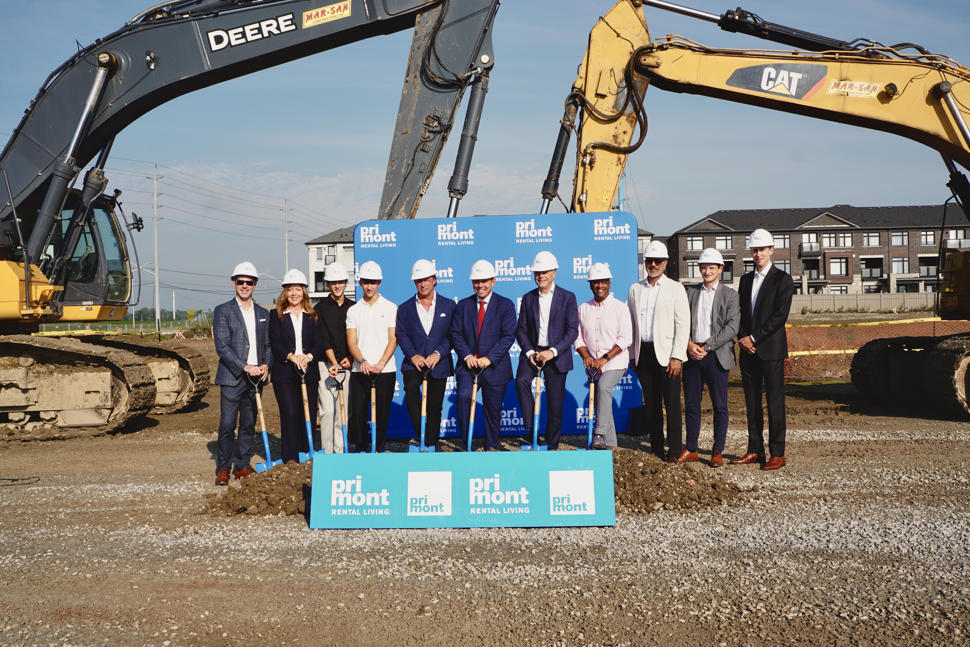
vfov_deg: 40.0
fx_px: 889
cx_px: 485
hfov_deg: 57.2
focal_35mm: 33
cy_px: 324
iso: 100
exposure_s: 1/160
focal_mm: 22
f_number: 10
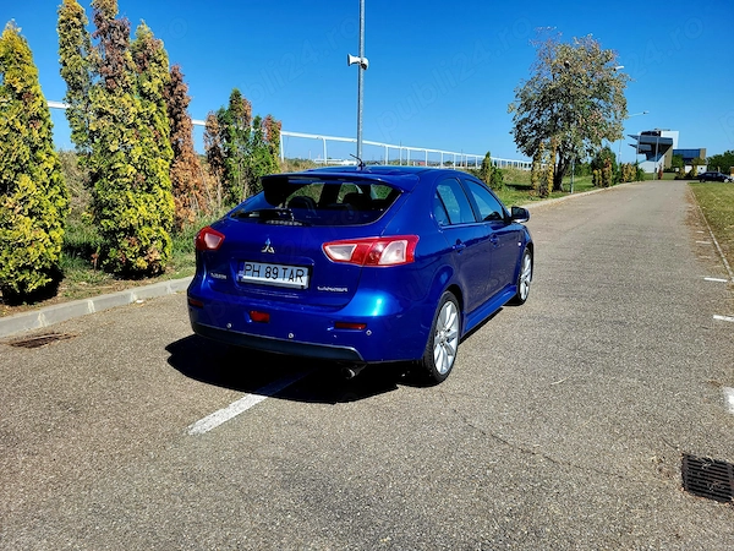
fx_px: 551
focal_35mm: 26
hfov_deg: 67.3
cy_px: 276
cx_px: 367
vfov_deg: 53.1
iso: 40
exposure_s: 1/2500
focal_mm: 5.4
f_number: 1.8
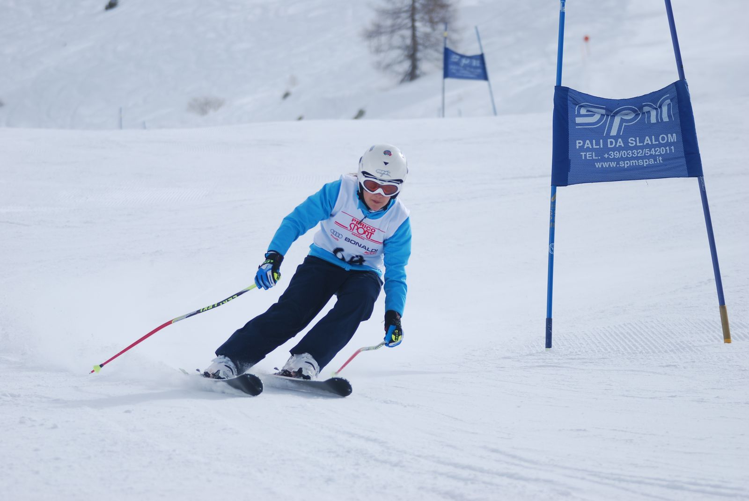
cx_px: 374
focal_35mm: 202
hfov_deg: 10.1
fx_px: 4218
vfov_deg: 6.8
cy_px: 250
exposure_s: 1/1250
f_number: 5
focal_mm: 135
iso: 100
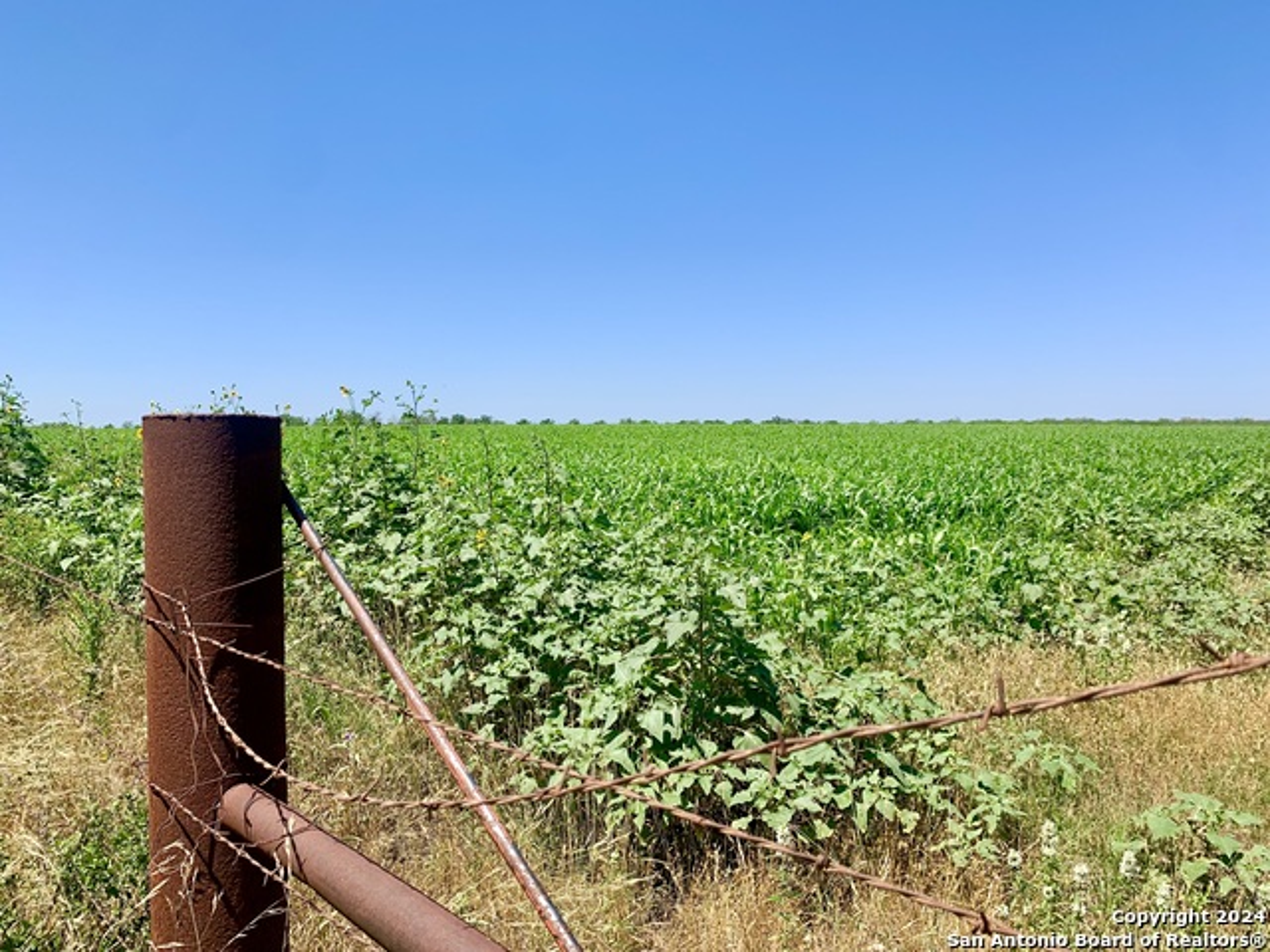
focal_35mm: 26
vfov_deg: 53.1
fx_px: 954
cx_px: 635
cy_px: 476
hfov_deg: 67.3
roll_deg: +0.4
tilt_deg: -3.1
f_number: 1.8
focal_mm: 4.25
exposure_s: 1/2160
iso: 25
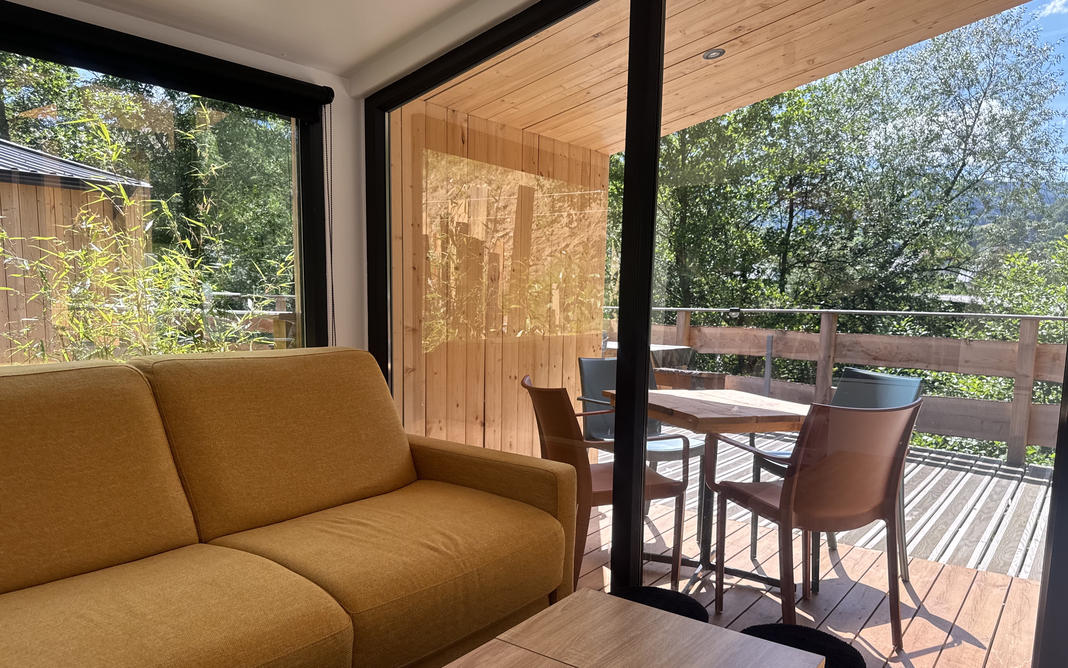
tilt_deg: -7.5
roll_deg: -1.7
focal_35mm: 26
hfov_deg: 70.4
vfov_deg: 47.4
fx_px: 757
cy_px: 386
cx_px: 537
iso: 80
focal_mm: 6.76
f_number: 1.78
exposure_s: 1/412
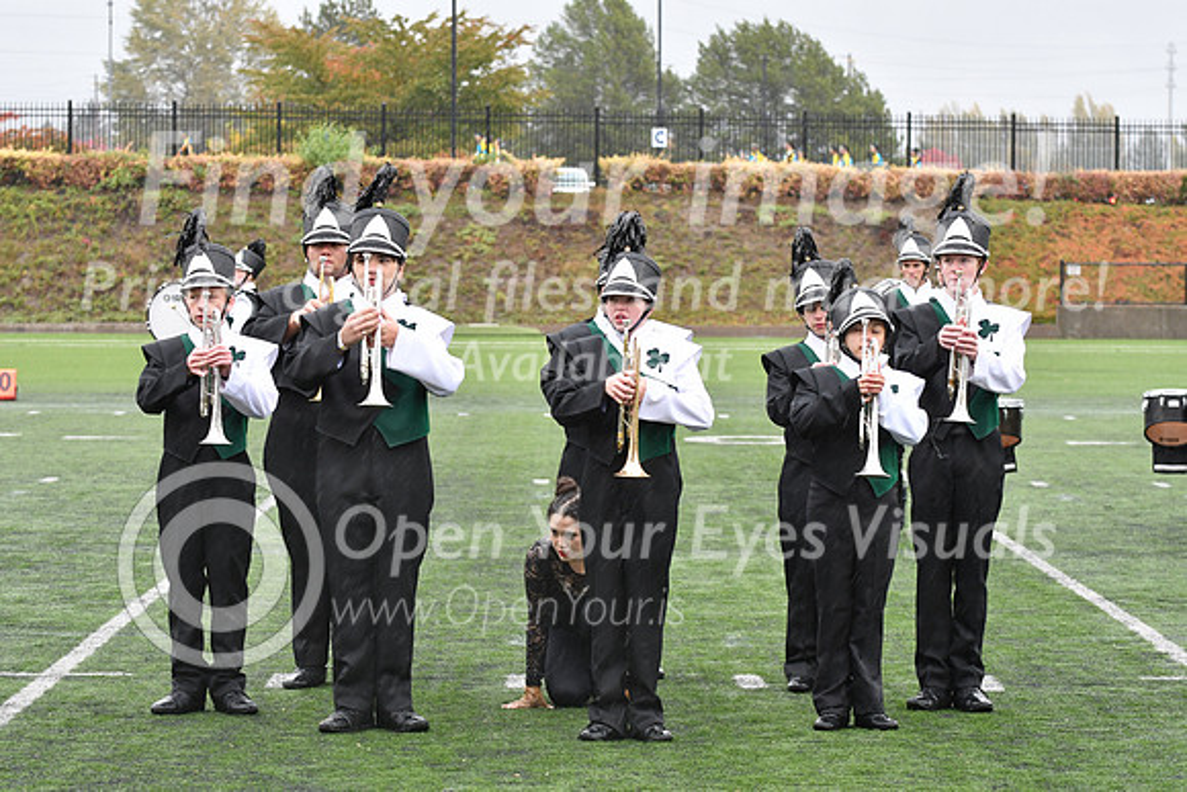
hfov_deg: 14.4
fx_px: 4699
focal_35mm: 142
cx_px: 594
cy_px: 396
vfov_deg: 9.6
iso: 640
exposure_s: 1/200
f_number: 5
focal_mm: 95
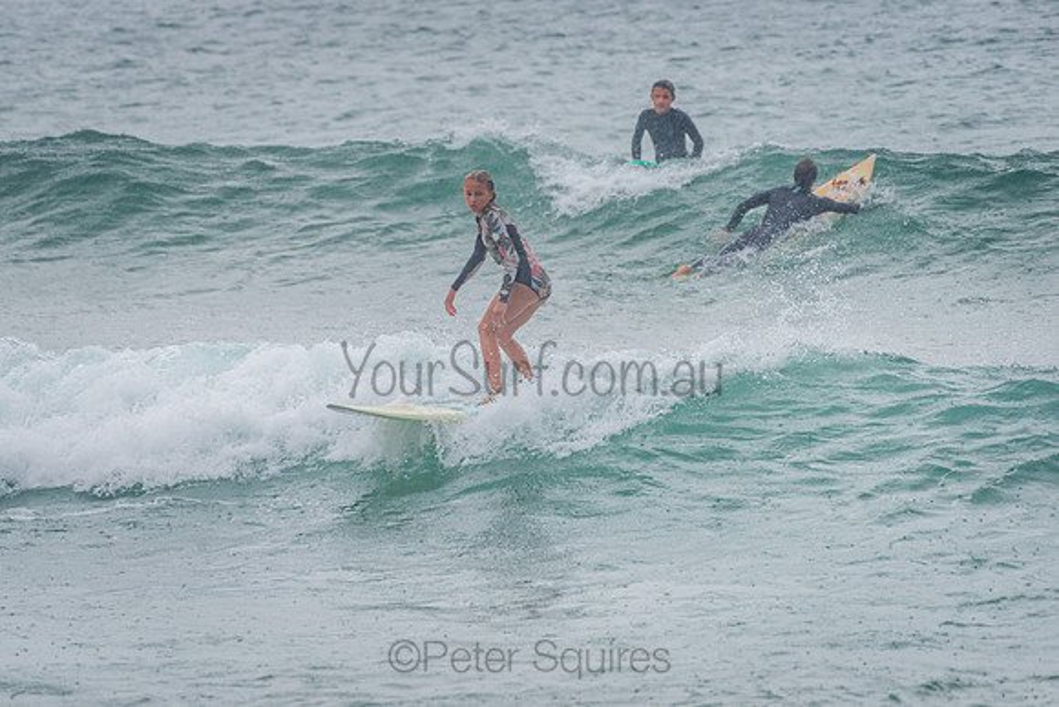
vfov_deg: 2.3
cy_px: 280
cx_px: 412
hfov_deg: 3.4
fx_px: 17968
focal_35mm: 611
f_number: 5.6
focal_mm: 500
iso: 400
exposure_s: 1/320
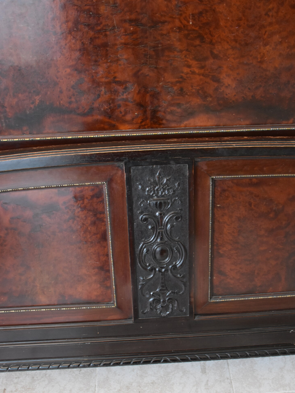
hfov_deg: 34.3
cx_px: 172
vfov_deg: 44.7
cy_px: 221
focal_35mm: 42
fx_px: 477
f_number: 4
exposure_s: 1/60
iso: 2000
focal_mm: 22
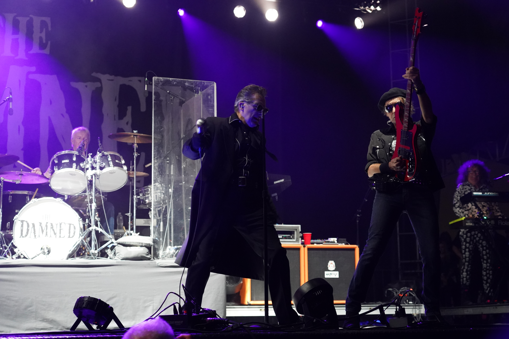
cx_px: 254
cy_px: 170
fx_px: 891
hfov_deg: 31.9
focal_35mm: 63
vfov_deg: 21.6
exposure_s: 1/160
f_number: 4
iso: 8000
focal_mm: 63
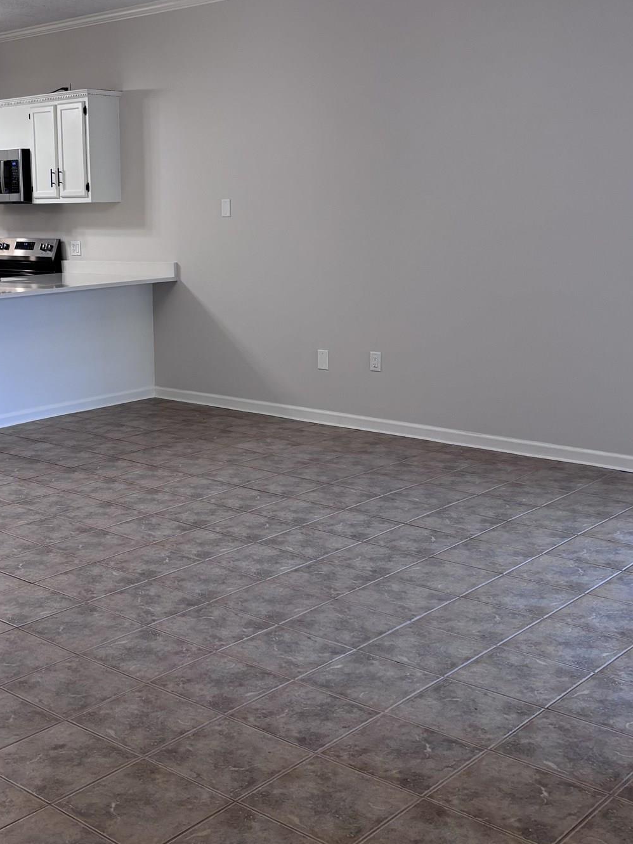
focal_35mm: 45
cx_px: 167
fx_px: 1097
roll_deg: +0.7
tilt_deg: -8.5
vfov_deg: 42.0
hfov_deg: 31.7
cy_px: 362
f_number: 1.6
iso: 125
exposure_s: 1/120
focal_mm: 5.96
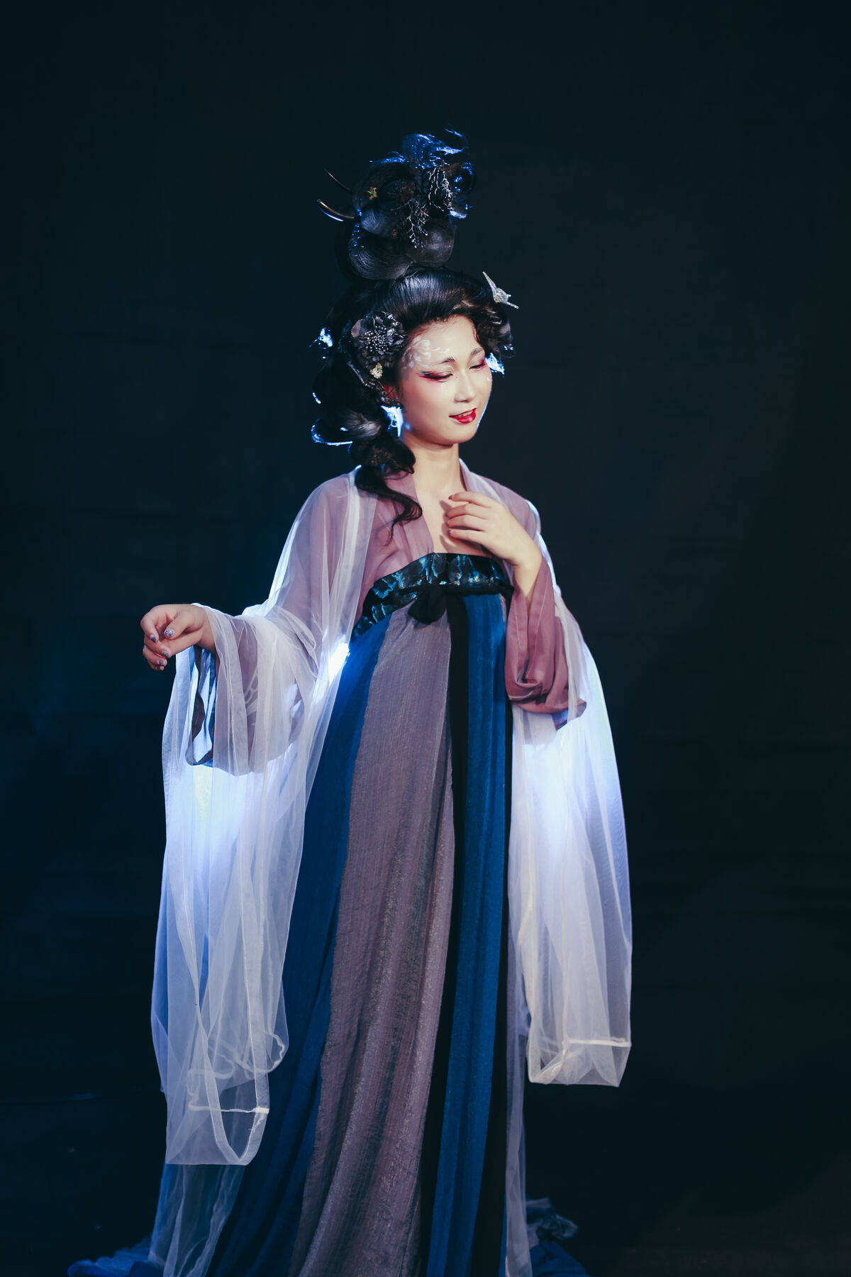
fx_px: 1737
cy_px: 638
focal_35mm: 49
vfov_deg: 40.3
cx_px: 426
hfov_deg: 27.5
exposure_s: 1/100
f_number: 2
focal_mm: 50
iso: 320
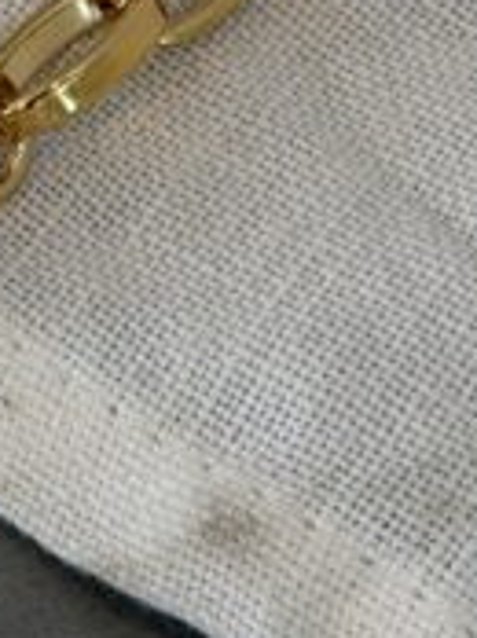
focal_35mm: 283
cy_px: -341
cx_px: -290
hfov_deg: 5.2
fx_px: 5212
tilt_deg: -57.9
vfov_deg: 6.9
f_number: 1.78
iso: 64
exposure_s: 1/400
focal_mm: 6.76
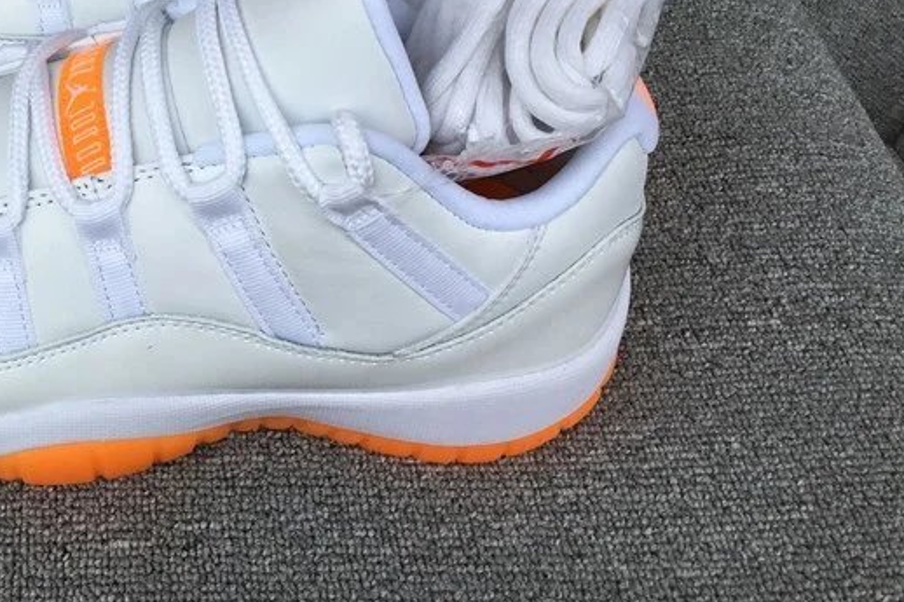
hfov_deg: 34.2
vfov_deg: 23.9
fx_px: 1406
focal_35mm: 56
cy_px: 133
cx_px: 136
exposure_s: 1/295
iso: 25
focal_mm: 3.3
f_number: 2.4
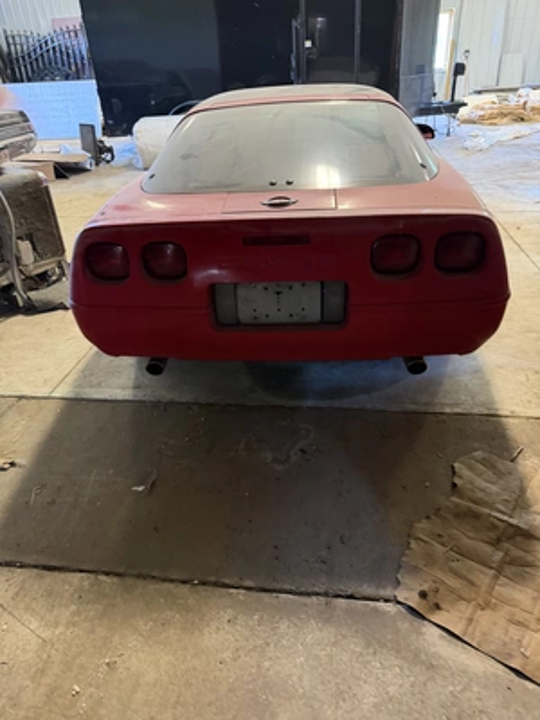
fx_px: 499
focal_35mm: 24
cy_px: 360
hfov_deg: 56.8
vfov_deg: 71.6
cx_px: 270
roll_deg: +4.0
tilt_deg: -29.5
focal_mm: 6.76
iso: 1000
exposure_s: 1/40
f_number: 1.78
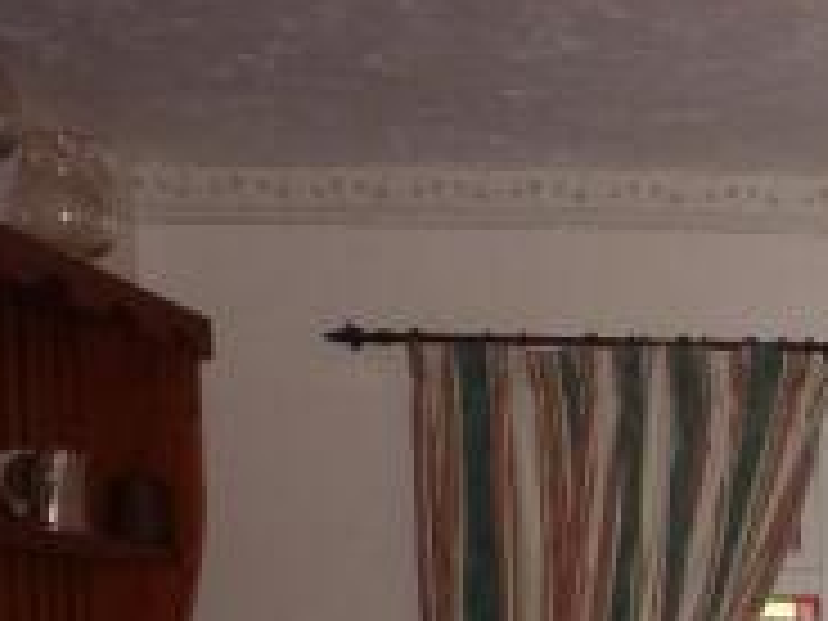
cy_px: 929
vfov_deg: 16.9
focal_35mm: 79
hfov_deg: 21.4
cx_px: 1190
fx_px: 1890
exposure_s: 1/30
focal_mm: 4.1
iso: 125
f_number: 3.3
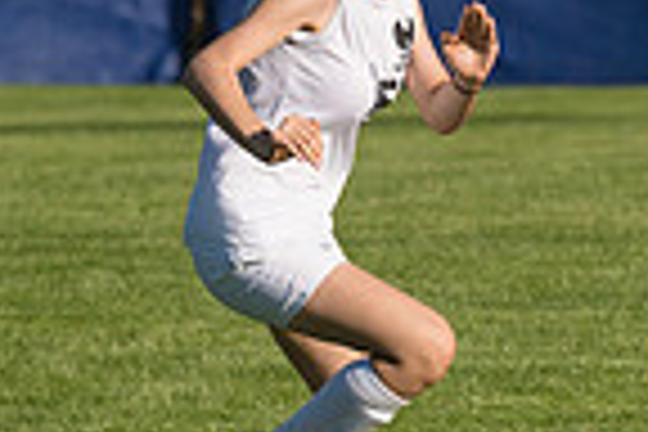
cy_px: 130
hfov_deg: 1.7
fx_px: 21706
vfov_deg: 1.1
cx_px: 1048
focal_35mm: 1206
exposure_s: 1/1600
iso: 250
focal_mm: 200
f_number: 5.6
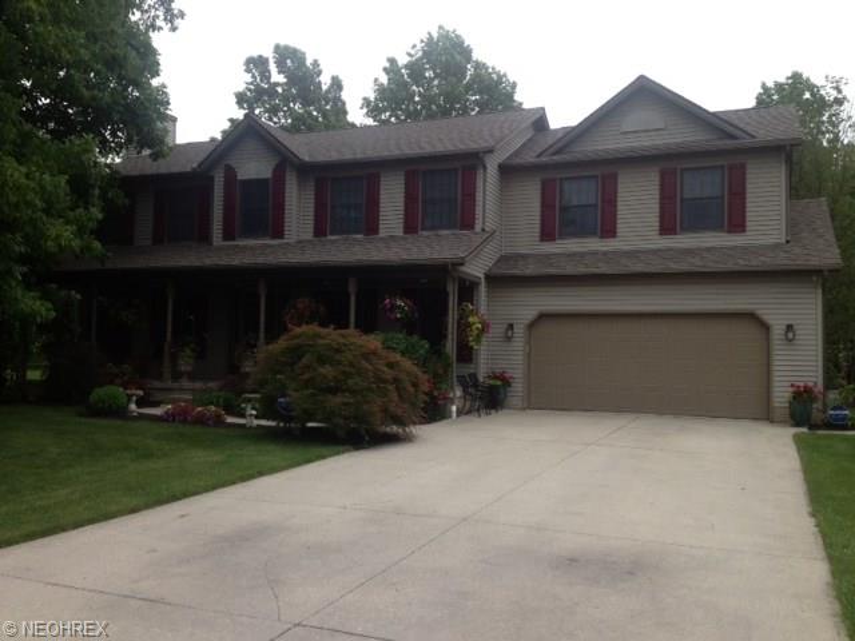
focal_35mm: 35
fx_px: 864
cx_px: 428
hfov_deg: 52.6
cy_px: 320
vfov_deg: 40.7
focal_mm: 4.28
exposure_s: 1/1082
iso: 50
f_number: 2.4
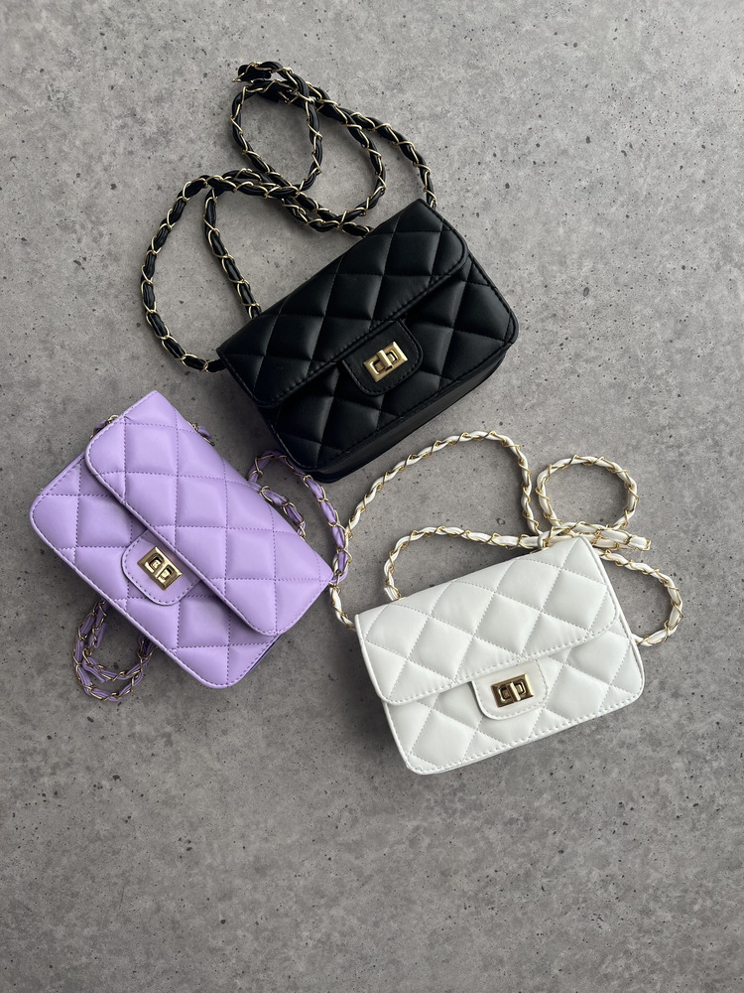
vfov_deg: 67.3
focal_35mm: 26
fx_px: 745
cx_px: 372
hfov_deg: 53.1
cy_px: 496
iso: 40
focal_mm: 5.1
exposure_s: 1/157
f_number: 1.6
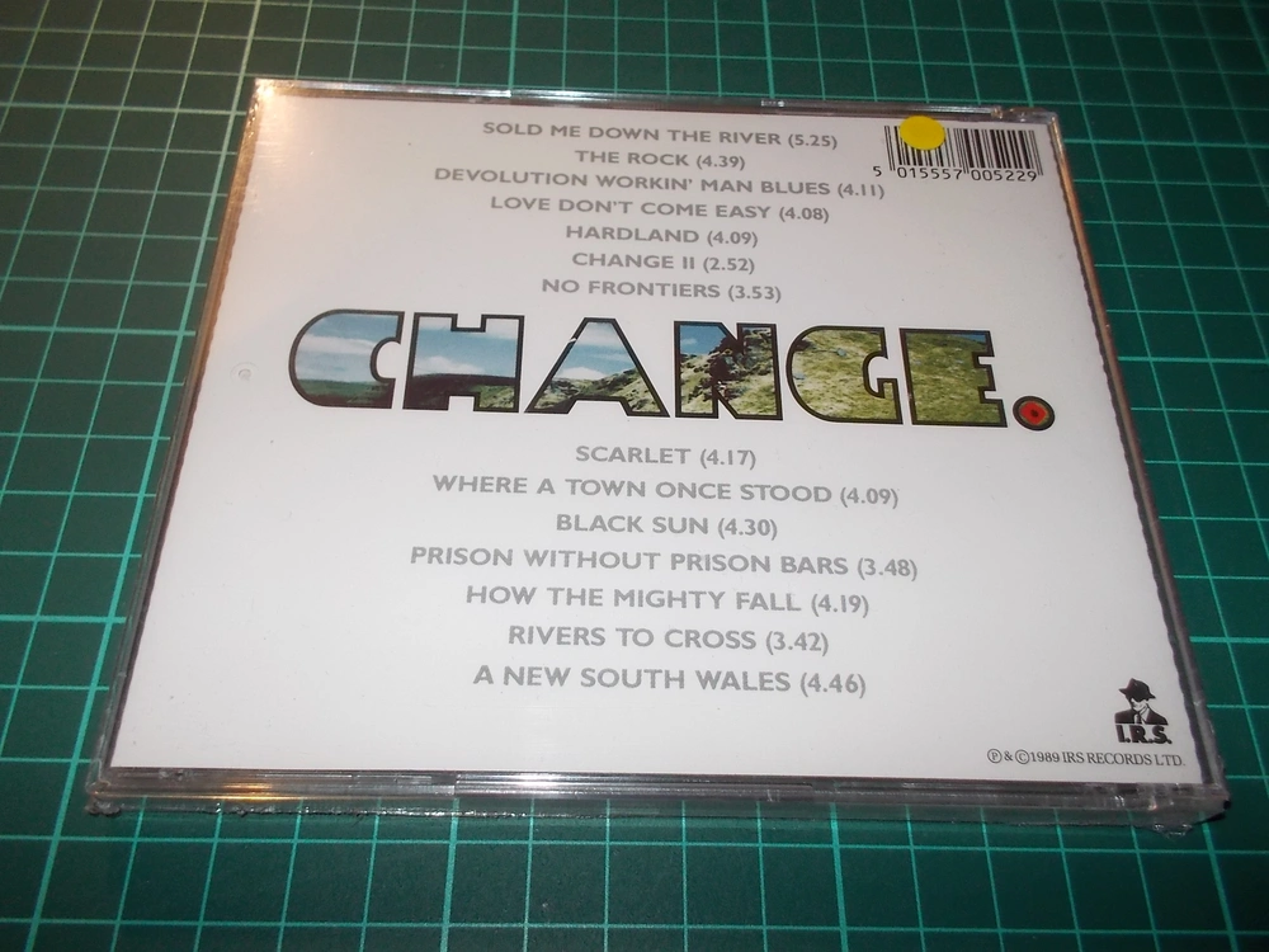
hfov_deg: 61.7
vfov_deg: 48.2
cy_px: 476
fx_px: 1063
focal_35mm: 29
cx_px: 634
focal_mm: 4.1
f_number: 3.3
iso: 200
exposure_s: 1/30
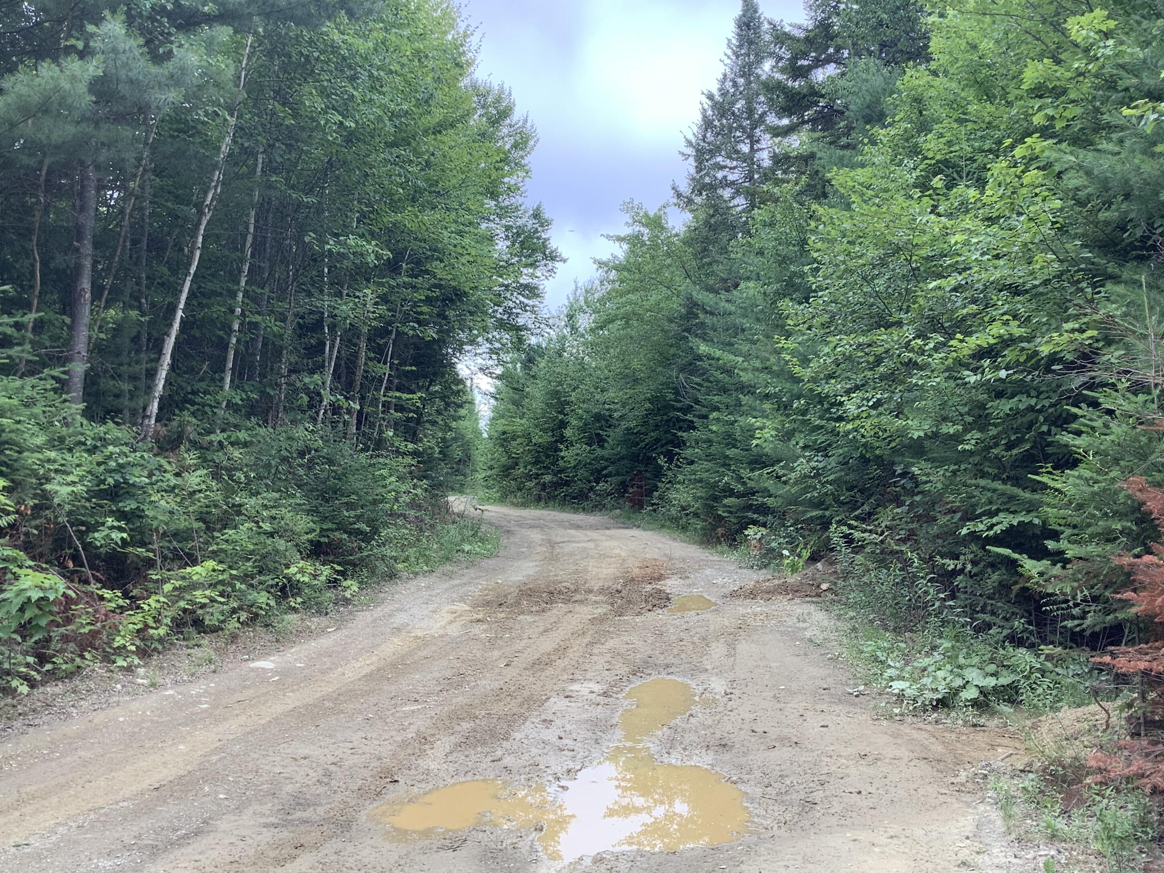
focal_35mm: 32
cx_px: 582
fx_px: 1076
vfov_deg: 44.2
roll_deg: +0.3
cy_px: 442
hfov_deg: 56.8
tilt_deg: +1.7
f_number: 2.4
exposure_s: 1/120
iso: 32
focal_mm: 3.3
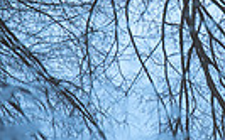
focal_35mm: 533
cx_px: 203
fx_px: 3267
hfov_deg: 3.9
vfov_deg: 2.5
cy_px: 35
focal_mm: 120
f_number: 6.3
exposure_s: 1/25
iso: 100
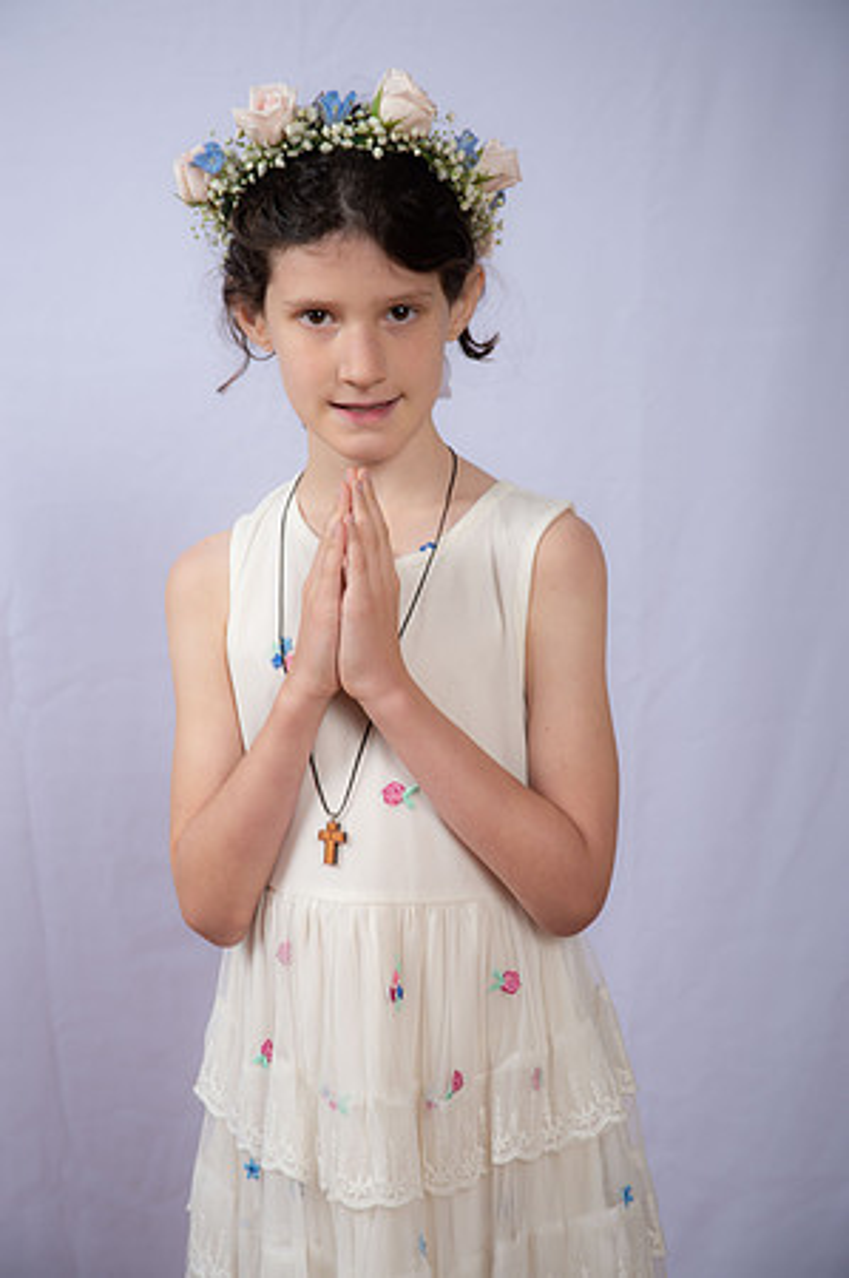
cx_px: 424
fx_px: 2765
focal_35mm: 78
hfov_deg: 17.5
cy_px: 639
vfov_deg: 26.0
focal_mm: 78
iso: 250
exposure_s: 1/160
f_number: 8
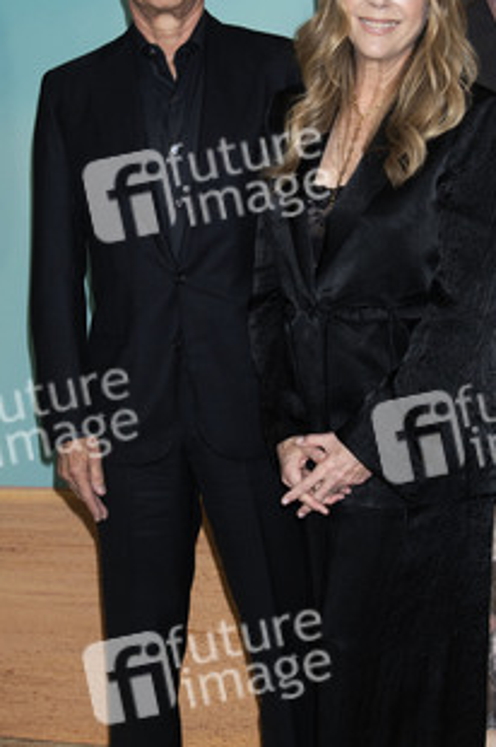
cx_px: 277
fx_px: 1015
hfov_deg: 27.4
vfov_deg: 40.2
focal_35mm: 49
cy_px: 306
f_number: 5.6
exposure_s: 1/200
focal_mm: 38
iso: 400
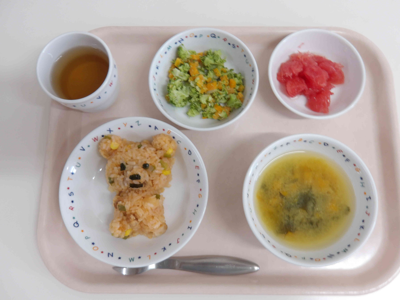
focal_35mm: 27
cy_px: 150
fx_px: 312
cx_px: 200
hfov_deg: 65.3
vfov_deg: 51.4
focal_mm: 4.9
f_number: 3
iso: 120
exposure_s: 1/30
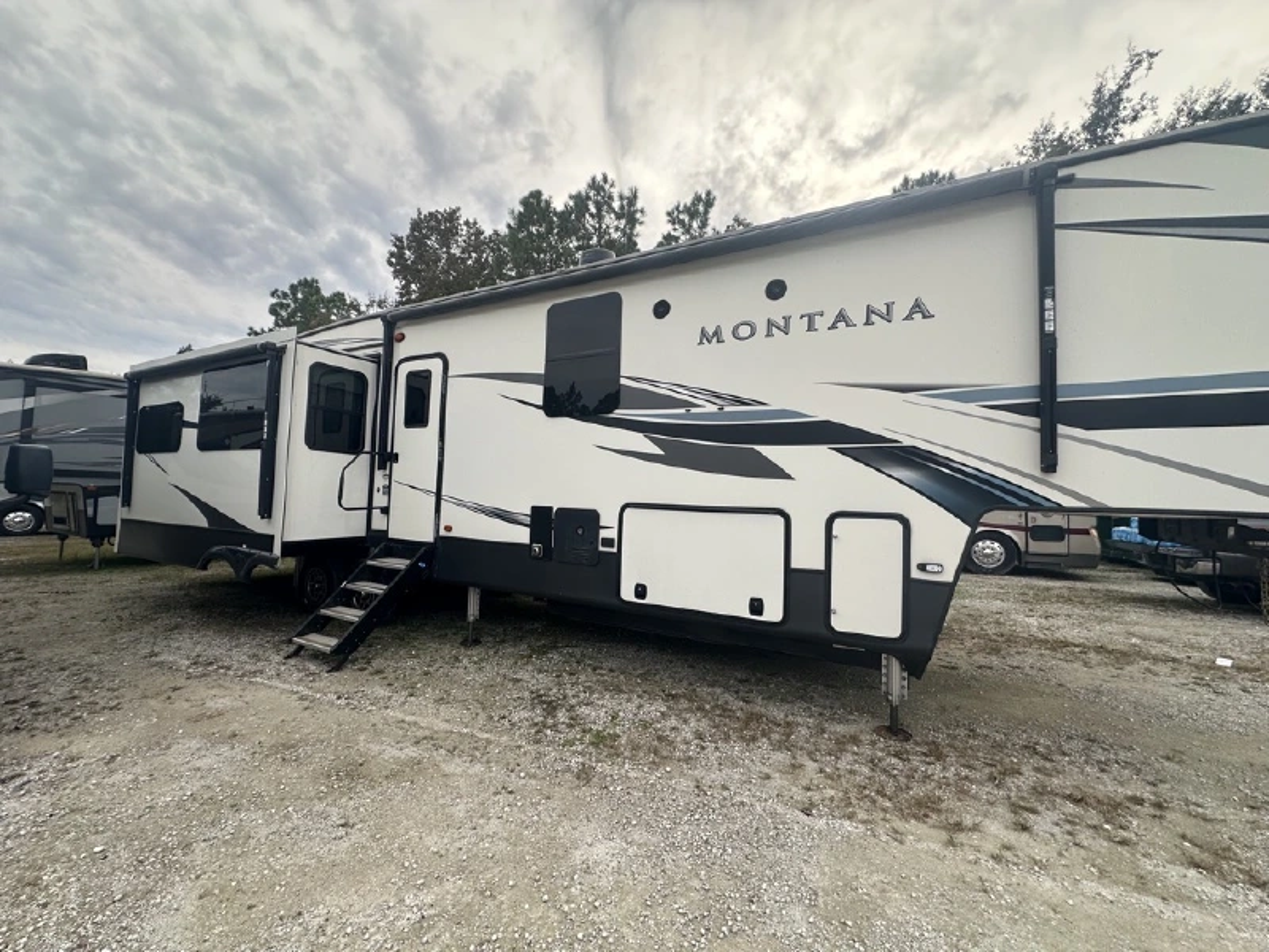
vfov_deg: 85.7
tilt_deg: +2.2
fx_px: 513
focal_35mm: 14
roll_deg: -0.4
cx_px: 634
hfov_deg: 102.1
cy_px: 476
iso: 40
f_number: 2.2
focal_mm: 2.22
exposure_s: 1/246
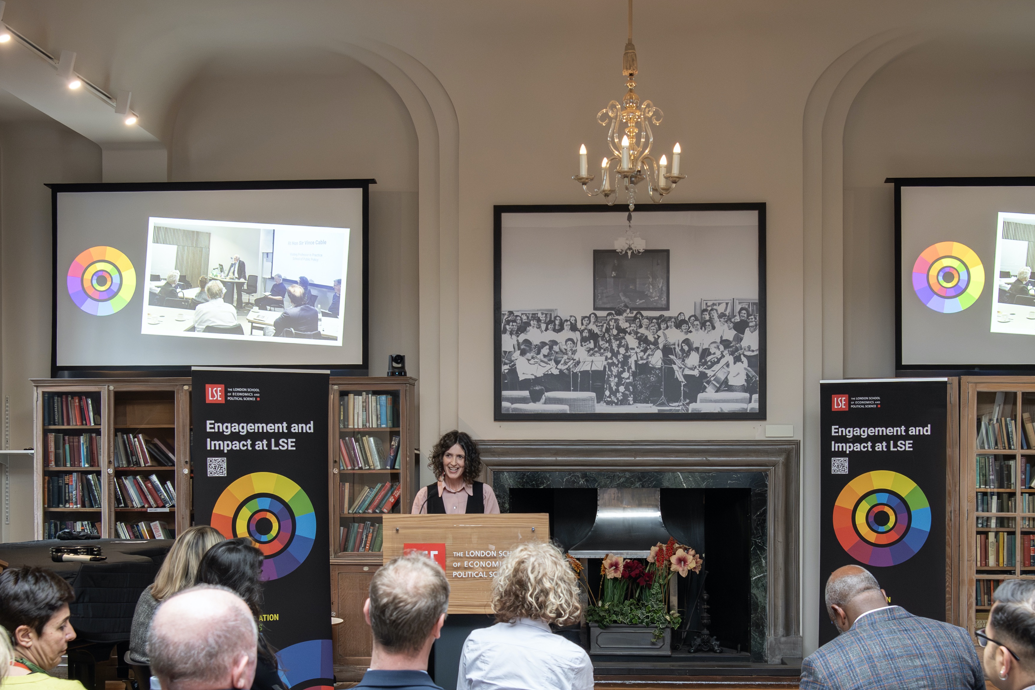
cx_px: 567
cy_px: 522
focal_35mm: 50
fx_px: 1437
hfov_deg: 39.6
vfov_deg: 26.6
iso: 2500
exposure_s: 1/160
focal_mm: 32
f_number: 5.6
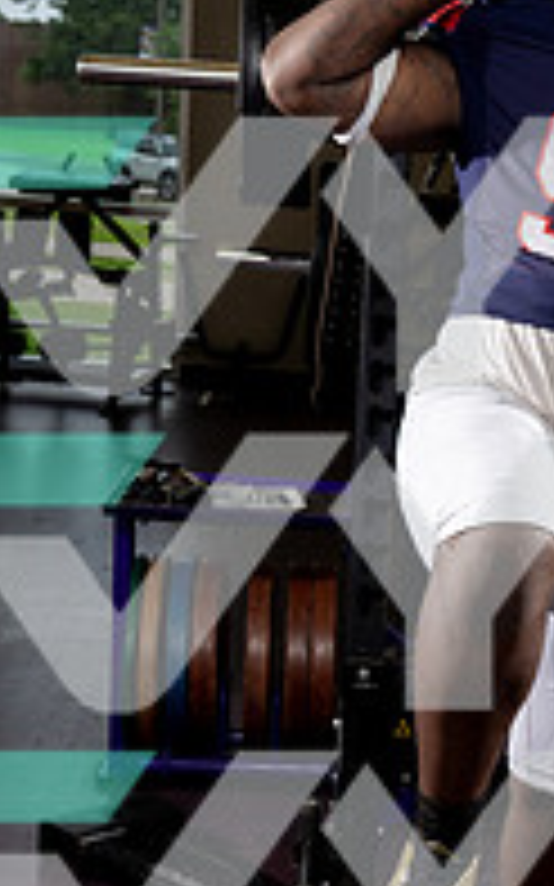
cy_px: 576
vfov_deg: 26.7
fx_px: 1861
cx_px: 559
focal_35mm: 77
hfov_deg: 16.6
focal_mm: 33
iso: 640
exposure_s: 1/250
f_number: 5.6
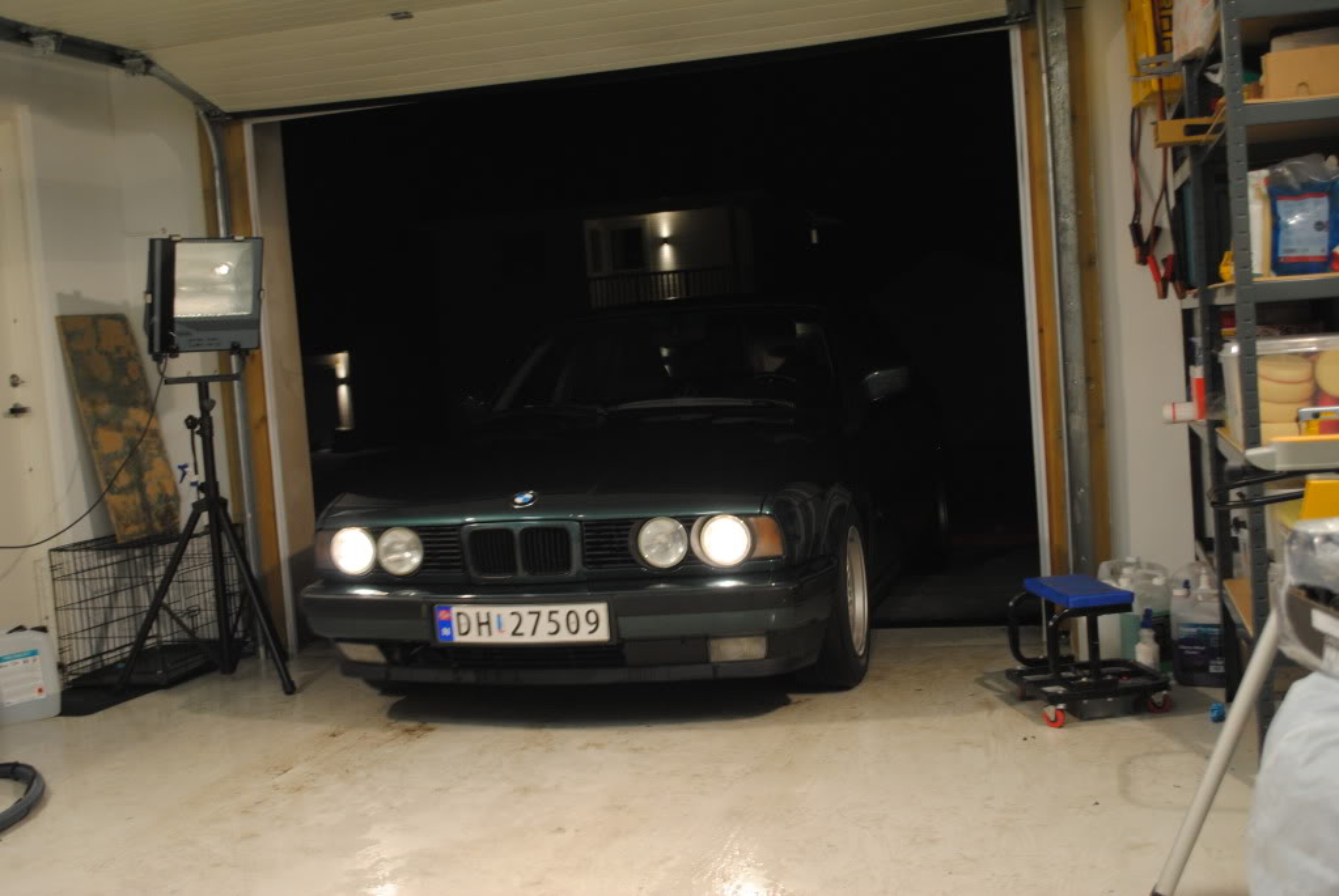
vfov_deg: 34.3
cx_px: 670
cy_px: 448
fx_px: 1452
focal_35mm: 39
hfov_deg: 49.5
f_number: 4.2
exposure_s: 1/30
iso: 360
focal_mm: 26
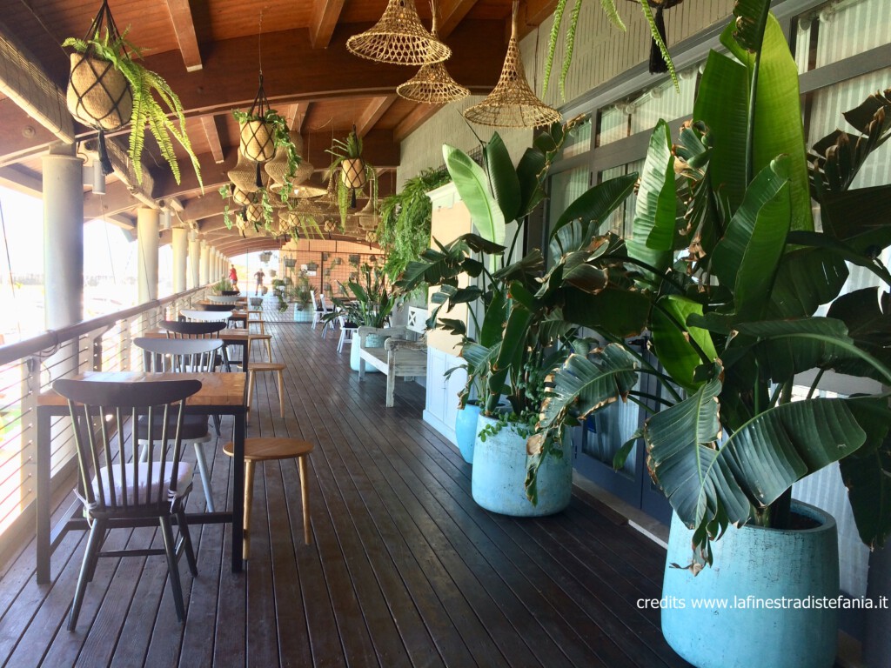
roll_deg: -2.1
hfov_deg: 61.7
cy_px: 334
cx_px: 446
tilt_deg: -5.7
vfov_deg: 48.2
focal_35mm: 29
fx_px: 746
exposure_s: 1/100
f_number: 2.2
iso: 50
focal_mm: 4.15
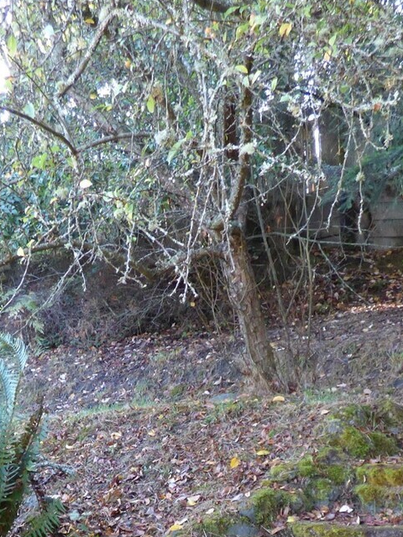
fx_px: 699
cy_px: 461
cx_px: 183
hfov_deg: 32.2
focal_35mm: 45
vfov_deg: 39.7
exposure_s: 1/60
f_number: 2.8
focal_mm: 3.58
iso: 320
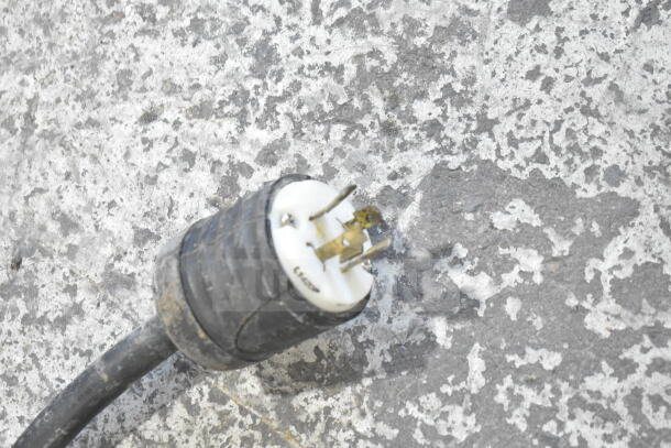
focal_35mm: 82
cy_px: 224
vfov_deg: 16.6
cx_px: 336
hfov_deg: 24.6
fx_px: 1538
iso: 2500
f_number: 5.6
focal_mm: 55
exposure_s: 1/100
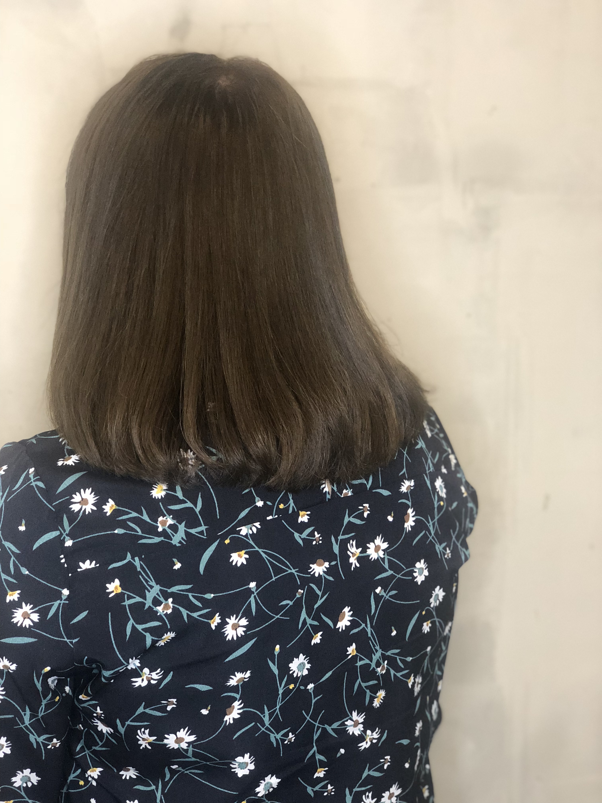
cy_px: 402
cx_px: 301
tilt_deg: -6.8
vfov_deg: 36.8
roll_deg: +0.5
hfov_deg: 28.0
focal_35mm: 52
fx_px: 1206
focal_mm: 6
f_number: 2.4
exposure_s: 1/25
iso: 160
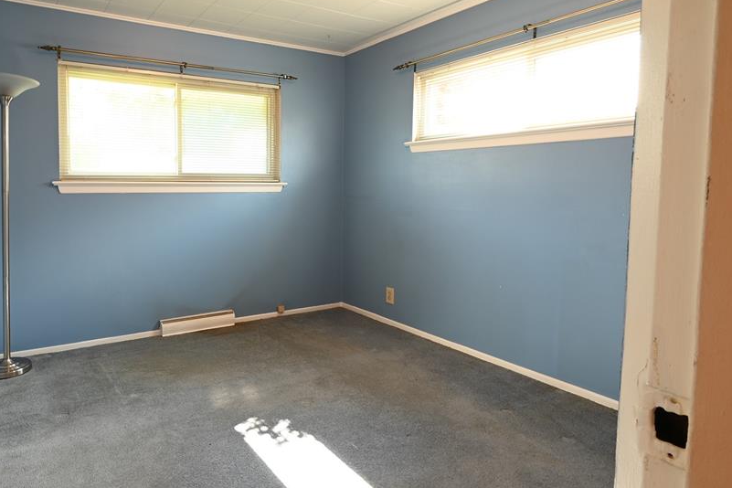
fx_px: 468
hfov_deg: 74.7
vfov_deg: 55.0
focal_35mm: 23
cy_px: 216
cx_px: 273
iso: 100
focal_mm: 12
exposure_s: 1/1.6
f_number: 11
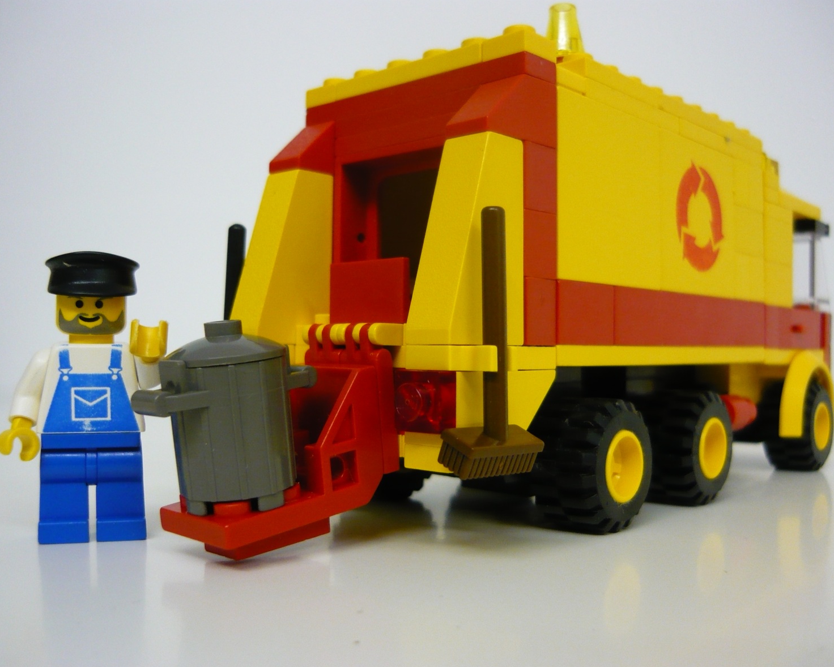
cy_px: 338
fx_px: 864
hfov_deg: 51.5
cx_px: 425
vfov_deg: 42.2
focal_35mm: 35
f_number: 2.8
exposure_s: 1/30
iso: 250
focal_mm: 5.5
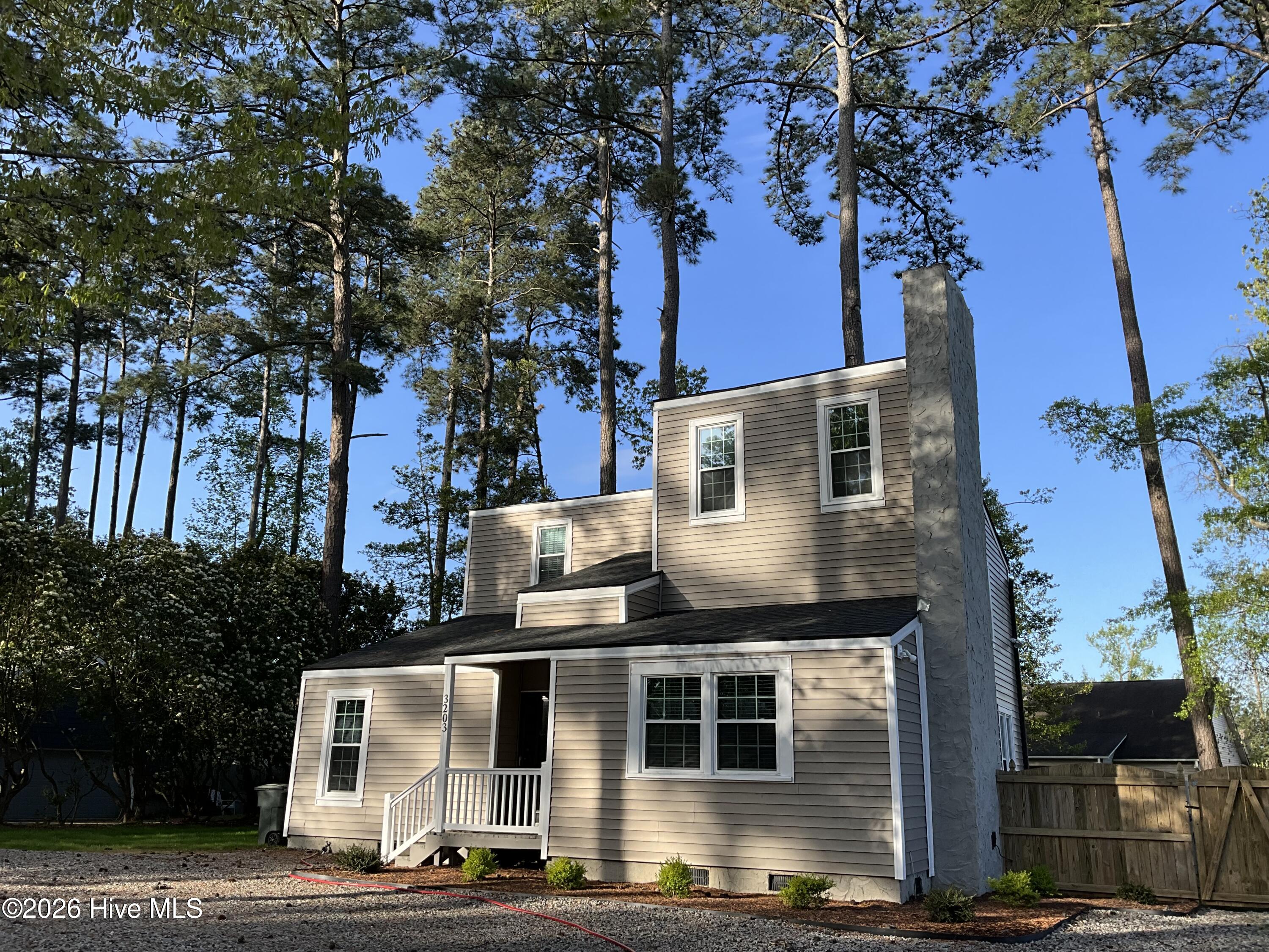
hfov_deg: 61.7
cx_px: 634
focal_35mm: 29
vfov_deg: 48.2
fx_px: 1063
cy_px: 476
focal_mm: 3
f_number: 1.8
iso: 25
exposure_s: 1/855
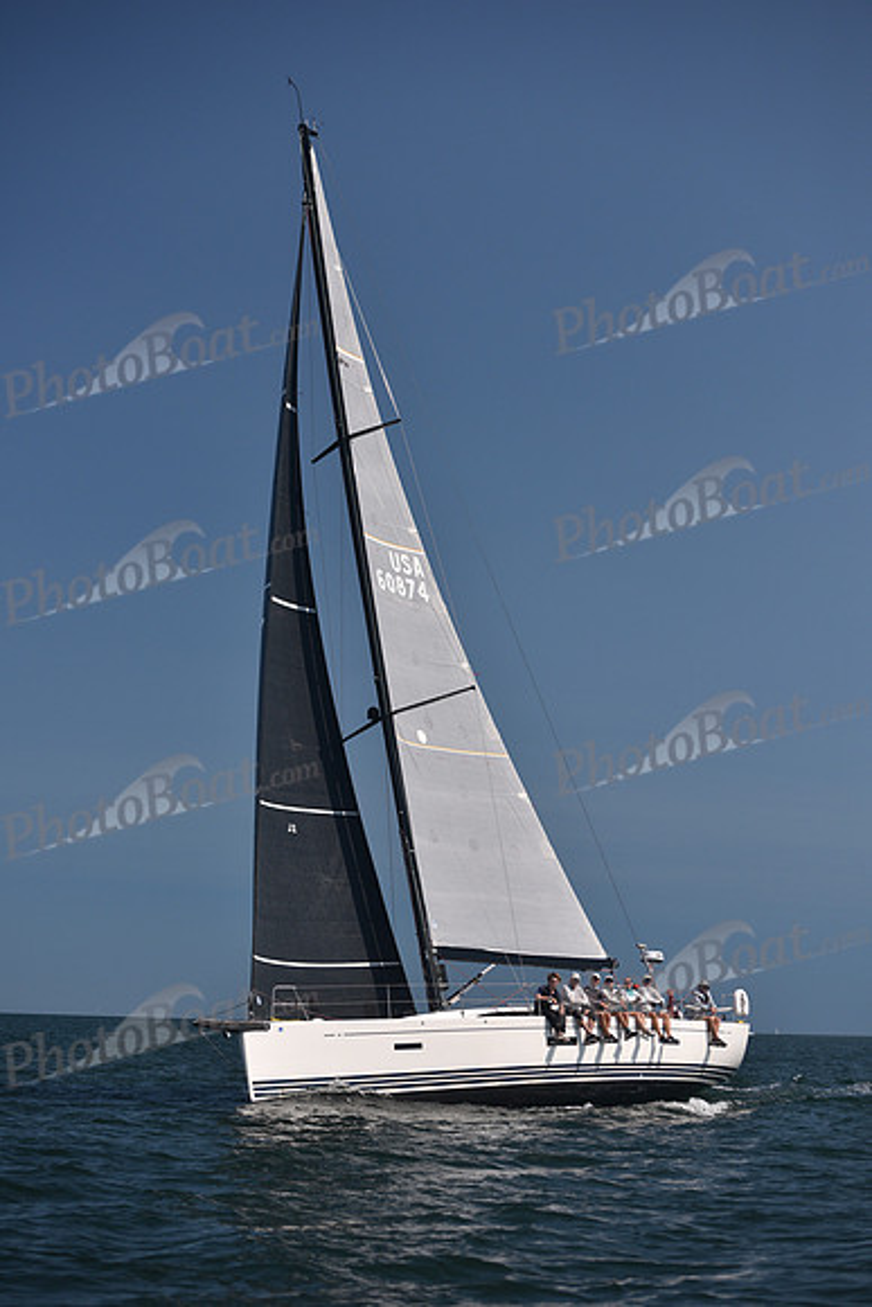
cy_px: 654
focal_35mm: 70
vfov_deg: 28.8
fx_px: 2542
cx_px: 436
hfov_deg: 19.5
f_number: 3.5
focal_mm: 70
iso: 250
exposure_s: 1/2500
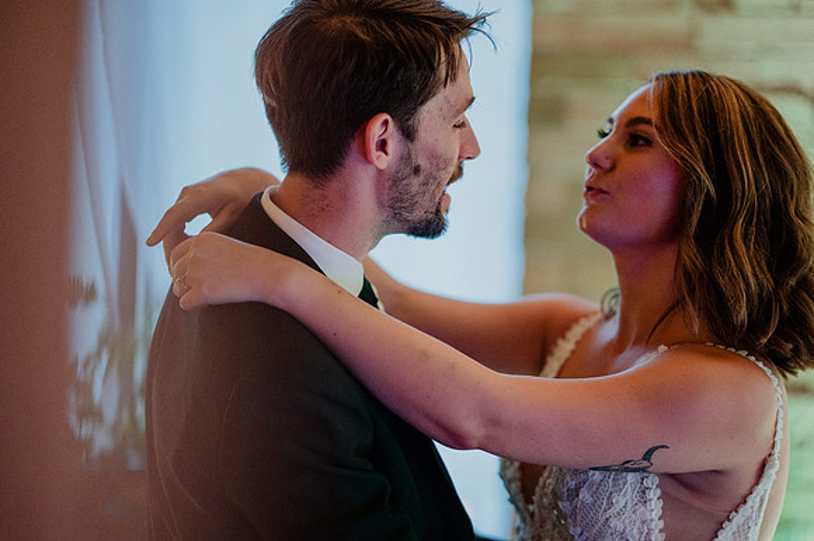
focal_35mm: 105
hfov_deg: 19.5
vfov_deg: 13.0
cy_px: 270
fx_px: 2373
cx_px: 407
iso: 3200
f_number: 1.4
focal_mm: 105
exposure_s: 1/320
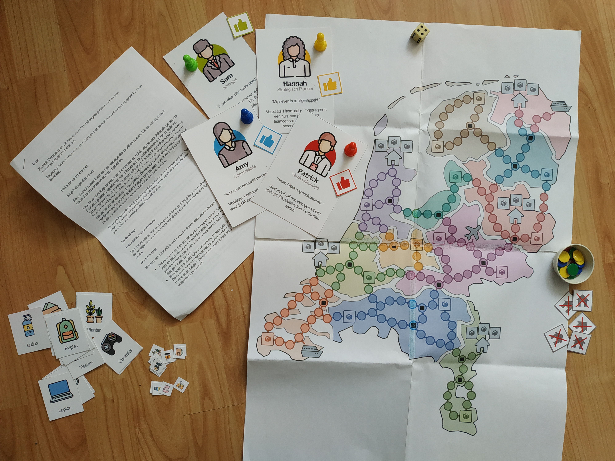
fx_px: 426
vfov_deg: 56.8
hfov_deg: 71.6
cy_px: 230
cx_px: 308
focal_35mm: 24
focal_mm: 3.94
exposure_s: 1/60
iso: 200
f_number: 1.9
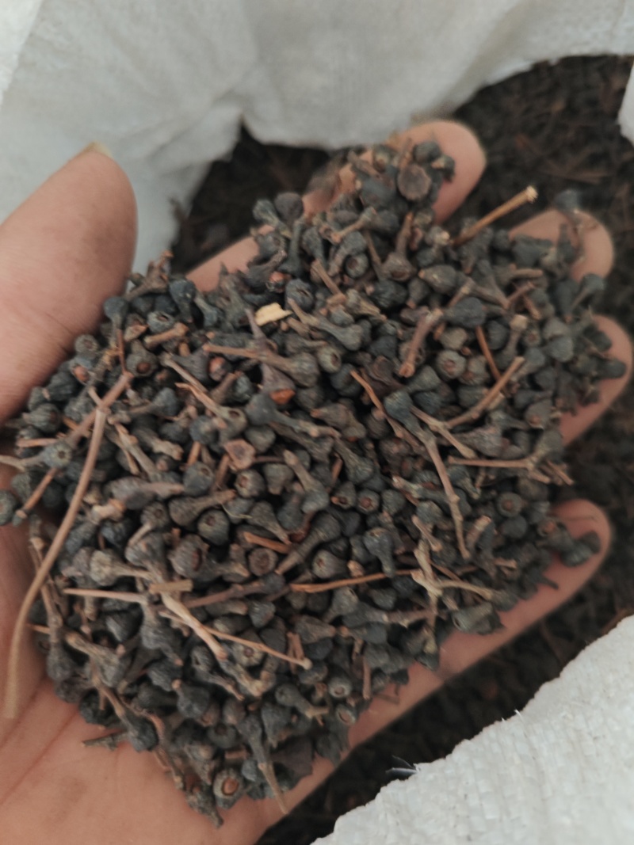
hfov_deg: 56.8
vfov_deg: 71.6
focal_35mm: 24
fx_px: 586
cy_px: 422
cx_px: 317
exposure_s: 1/25
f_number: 1.6
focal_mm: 5.84
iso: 800
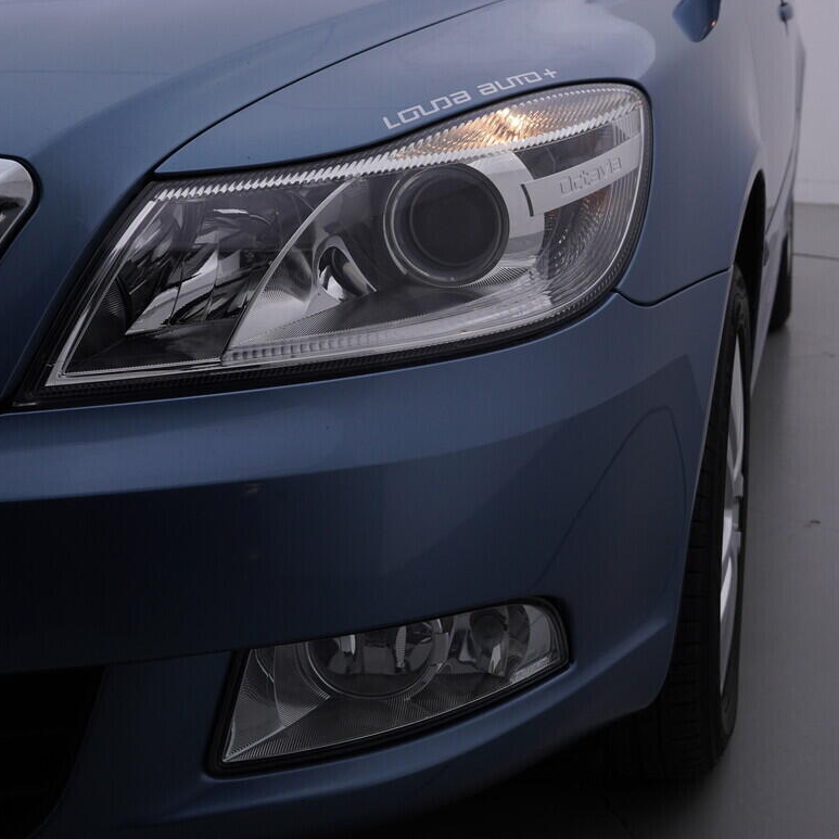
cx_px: 683
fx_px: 1563
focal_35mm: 57
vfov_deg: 30.0
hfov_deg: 29.3
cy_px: 345
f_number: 5
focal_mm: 24
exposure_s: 1/125
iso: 125
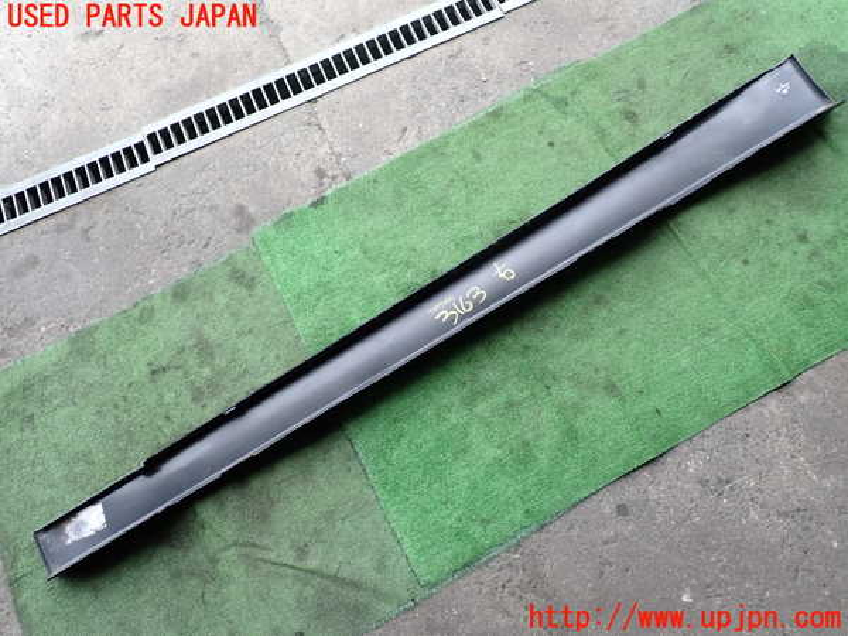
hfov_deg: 69.4
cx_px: 424
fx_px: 612
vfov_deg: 54.9
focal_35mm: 25
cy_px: 318
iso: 100
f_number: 2.8
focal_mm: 4.5
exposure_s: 1/160
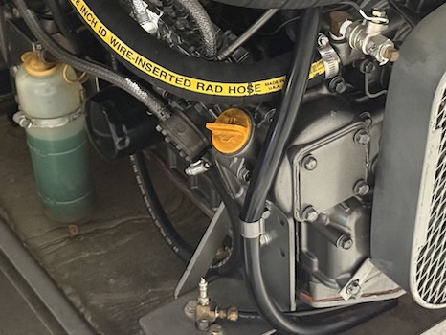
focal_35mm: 103
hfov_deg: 19.1
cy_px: 8
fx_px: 1328
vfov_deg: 14.2
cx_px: 239
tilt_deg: -32.0
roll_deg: +1.5
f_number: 1.78
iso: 640
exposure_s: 1/30
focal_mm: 6.76
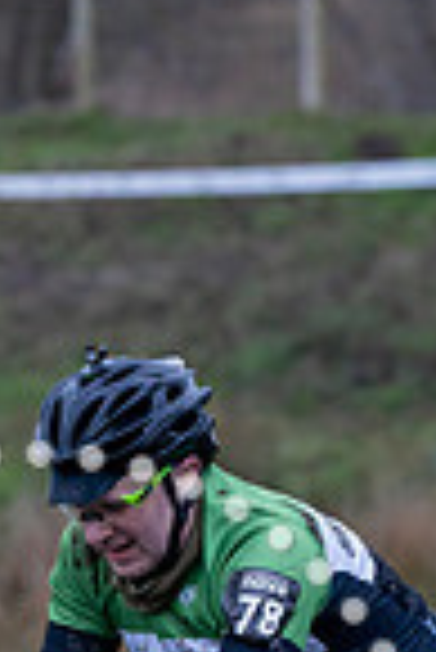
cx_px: 117
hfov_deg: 3.3
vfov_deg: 5.0
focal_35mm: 413
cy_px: 481
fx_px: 7484
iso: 6400
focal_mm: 133
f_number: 4
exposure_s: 1/500
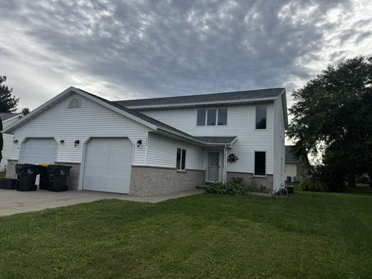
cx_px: 186
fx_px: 258
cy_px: 140
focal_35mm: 24
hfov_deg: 71.6
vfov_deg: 56.8
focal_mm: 6.76
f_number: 1.78
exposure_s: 1/3413
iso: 80
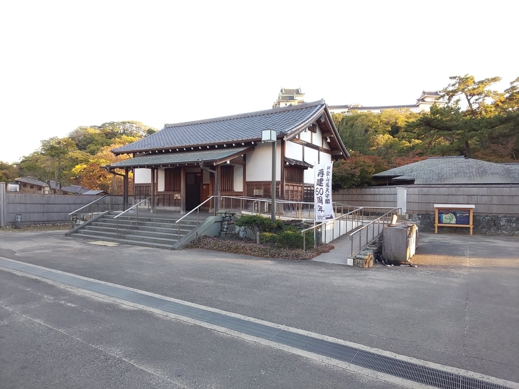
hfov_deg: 81.7
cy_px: 194
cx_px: 260
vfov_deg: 66.0
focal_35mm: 20
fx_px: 300
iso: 48
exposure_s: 1/100
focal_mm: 3.45
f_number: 1.94
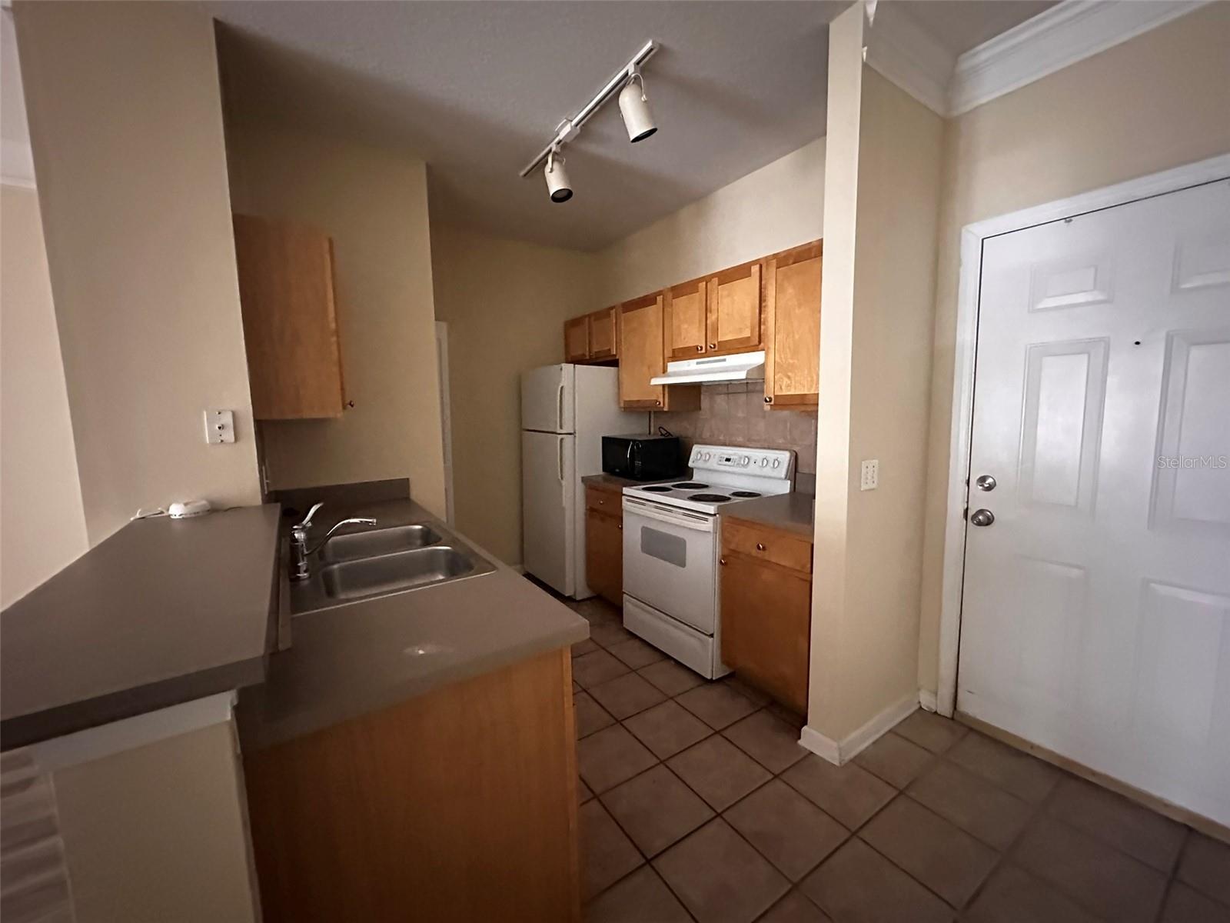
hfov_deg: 102.1
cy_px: 462
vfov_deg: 85.7
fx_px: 497
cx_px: 615
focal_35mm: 14
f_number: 2.2
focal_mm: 2.22
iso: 1600
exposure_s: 1/41
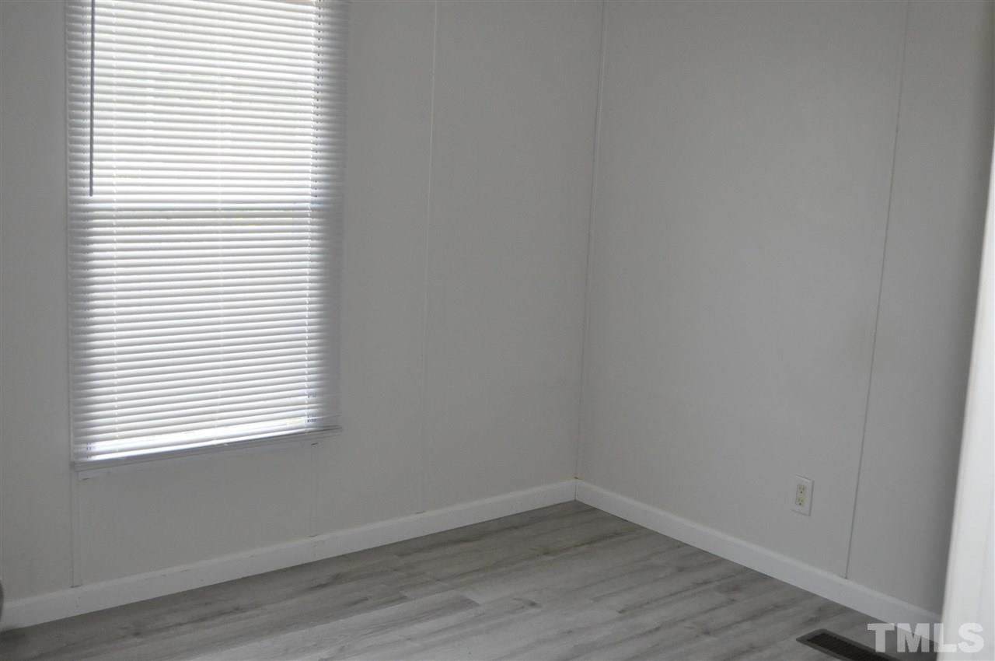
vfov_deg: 30.8
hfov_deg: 45.0
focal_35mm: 44
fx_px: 1201
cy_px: 330
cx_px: 498
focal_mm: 29
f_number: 5
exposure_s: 1/100
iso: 2000
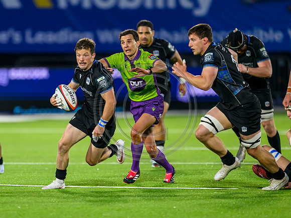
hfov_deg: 2.7
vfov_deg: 2.0
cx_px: 93
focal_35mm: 733
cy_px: 117
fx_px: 6158
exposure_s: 1/1250
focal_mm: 560
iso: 5000
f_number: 4
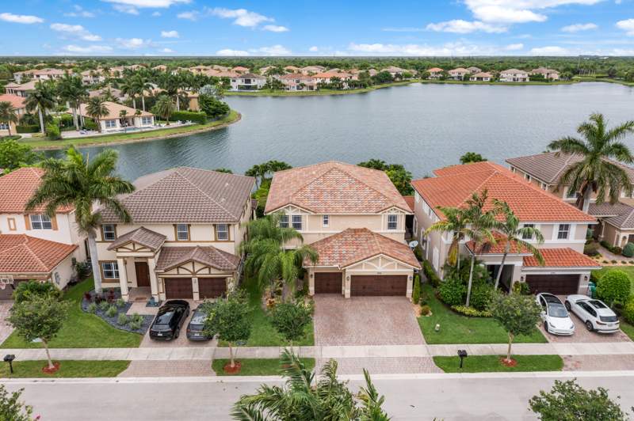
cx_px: 317
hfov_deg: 65.5
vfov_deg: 46.3
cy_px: 210
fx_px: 493
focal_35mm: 28
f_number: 4
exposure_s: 1/500
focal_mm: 10.26
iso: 100
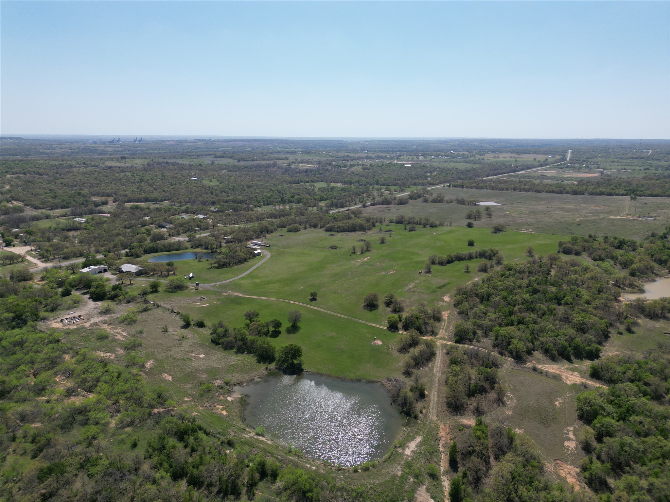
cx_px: 335
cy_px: 251
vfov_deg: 56.8
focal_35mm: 24
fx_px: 465
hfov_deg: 71.6
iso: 140
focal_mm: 6.72
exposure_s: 1/5000
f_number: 1.7
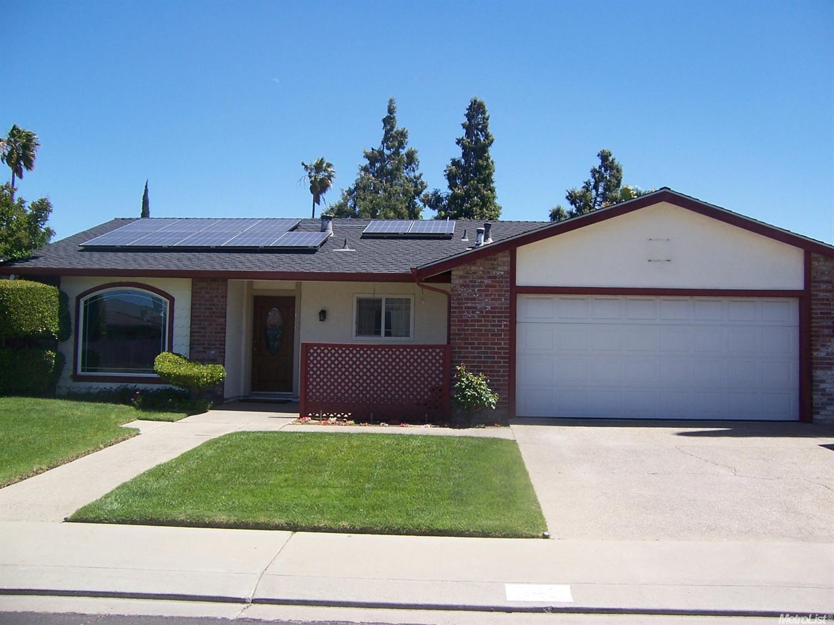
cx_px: 417
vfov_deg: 42.9
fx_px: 795
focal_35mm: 33
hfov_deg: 55.4
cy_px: 312
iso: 80
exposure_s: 1/750
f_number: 3.4
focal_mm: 5.5
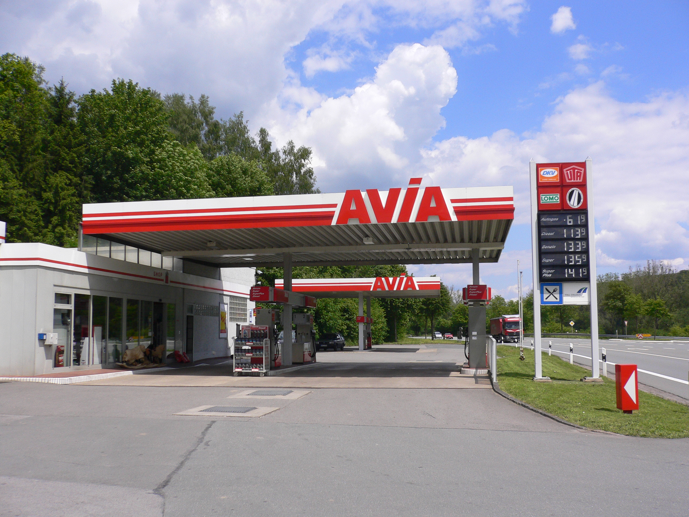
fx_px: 697
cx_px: 344
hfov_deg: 52.6
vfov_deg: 40.7
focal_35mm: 35
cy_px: 258
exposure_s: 1/500
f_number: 5.6
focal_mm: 5.8
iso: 80
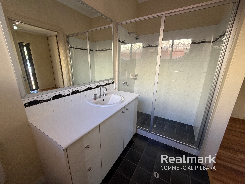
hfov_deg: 102.1
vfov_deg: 85.7
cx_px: 122
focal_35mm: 14
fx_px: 99
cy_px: 92
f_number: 2.2
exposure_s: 1/50
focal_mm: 2.22
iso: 200
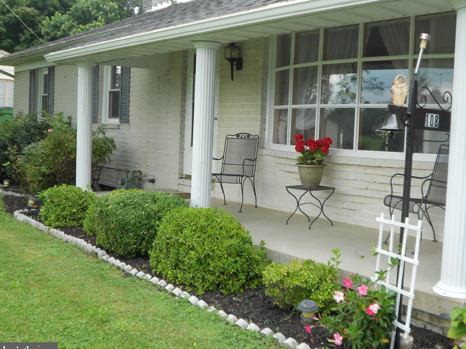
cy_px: 179
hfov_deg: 42.1
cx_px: 242
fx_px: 606
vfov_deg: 32.2
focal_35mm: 45
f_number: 4.2
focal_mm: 7.7
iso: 80
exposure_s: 1/125
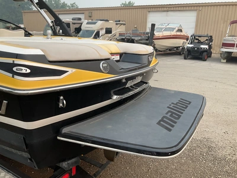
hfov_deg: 61.7
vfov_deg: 48.2
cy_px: 89
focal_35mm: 29
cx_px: 118
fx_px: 199
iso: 25
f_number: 1.8
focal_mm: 3
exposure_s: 1/529
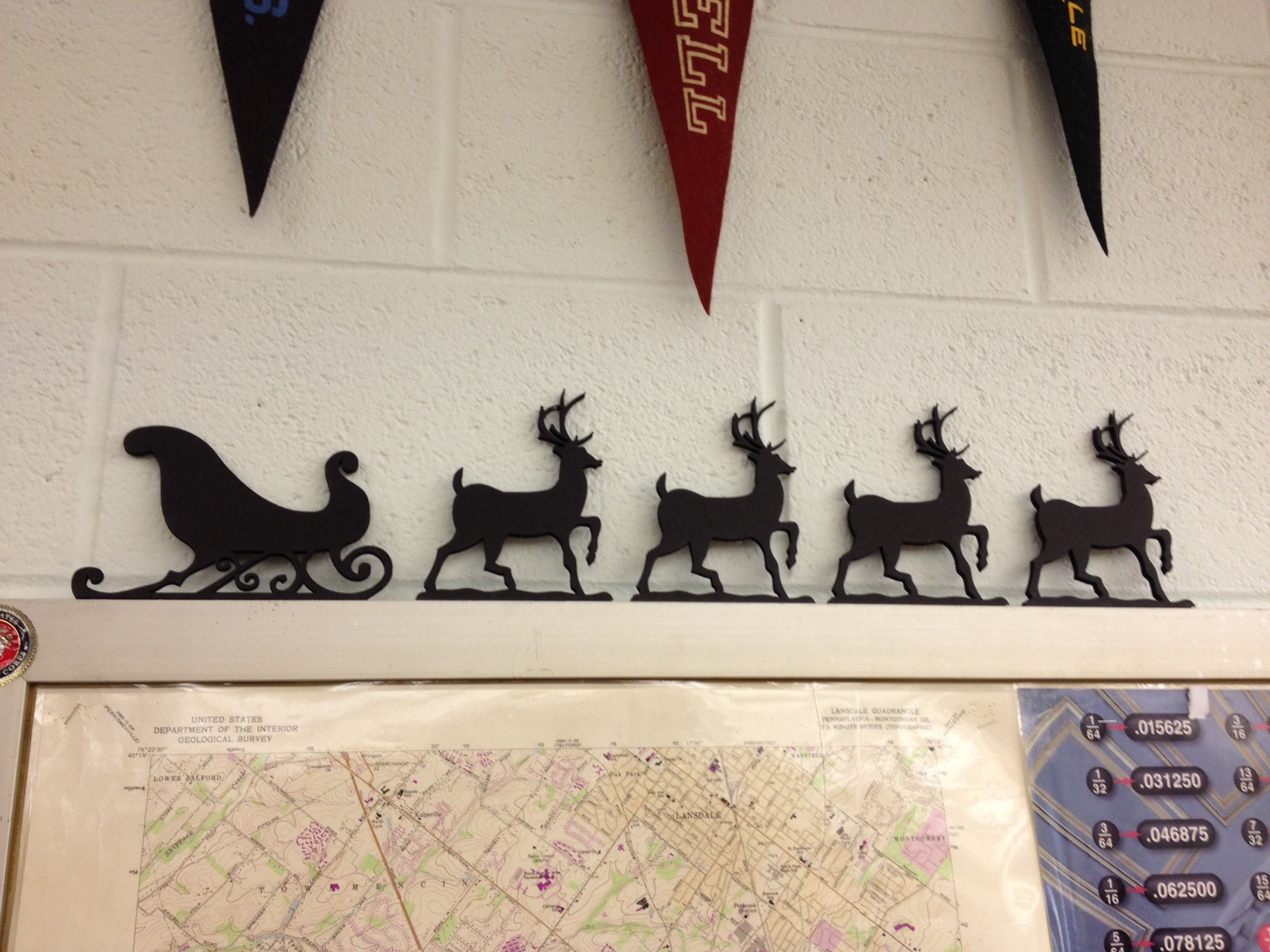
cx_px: 635
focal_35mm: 35
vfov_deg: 40.7
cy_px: 476
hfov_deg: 52.6
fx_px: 1284
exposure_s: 1/24
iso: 50
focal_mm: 4.28
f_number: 2.4
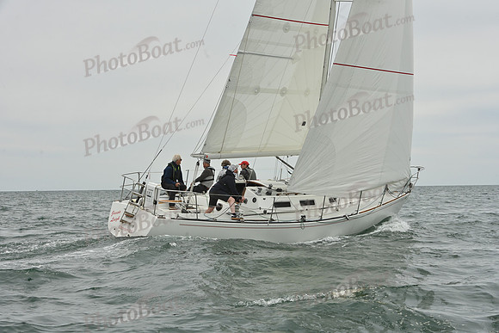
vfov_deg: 19.5
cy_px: 166
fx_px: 970
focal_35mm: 70
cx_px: 250
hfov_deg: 28.8
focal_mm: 70
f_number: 11
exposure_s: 1/1000
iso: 320
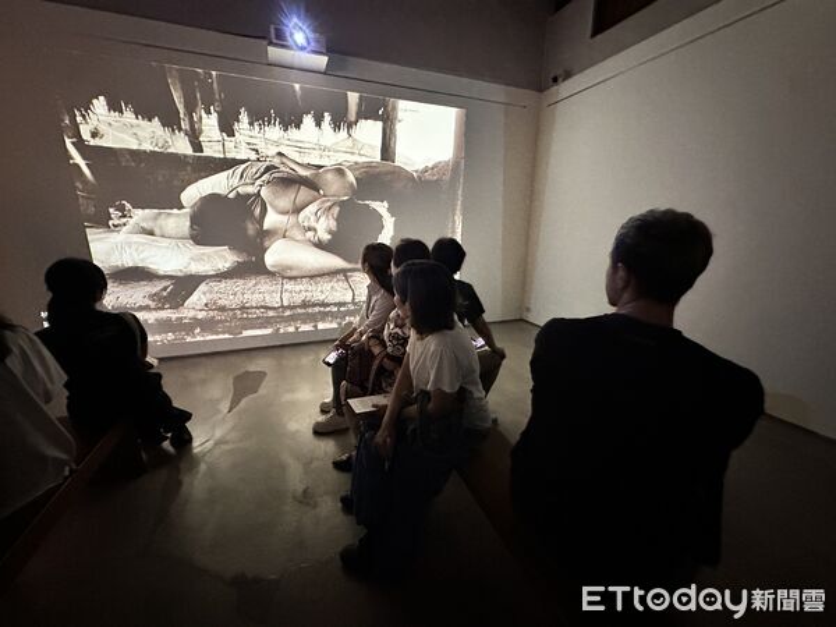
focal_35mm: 14
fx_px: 338
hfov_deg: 102.1
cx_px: 418
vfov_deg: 85.7
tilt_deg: -14.5
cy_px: 314
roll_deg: -0.1
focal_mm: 2.22
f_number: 2.2
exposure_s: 1/30
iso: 1250
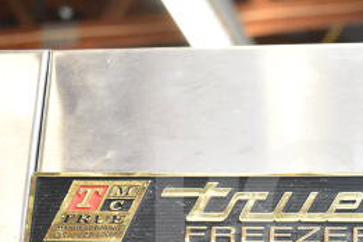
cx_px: 274
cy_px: 251
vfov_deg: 13.7
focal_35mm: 98
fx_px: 988
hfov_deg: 20.6
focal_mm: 28
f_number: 4.5
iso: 1600
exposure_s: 1/80
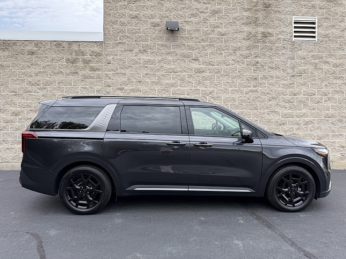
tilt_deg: +0.1
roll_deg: -1.5
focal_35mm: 24
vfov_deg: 56.8
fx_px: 240
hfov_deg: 71.6
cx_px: 173
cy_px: 130
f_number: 1.78
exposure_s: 1/822
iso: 80
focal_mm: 6.76
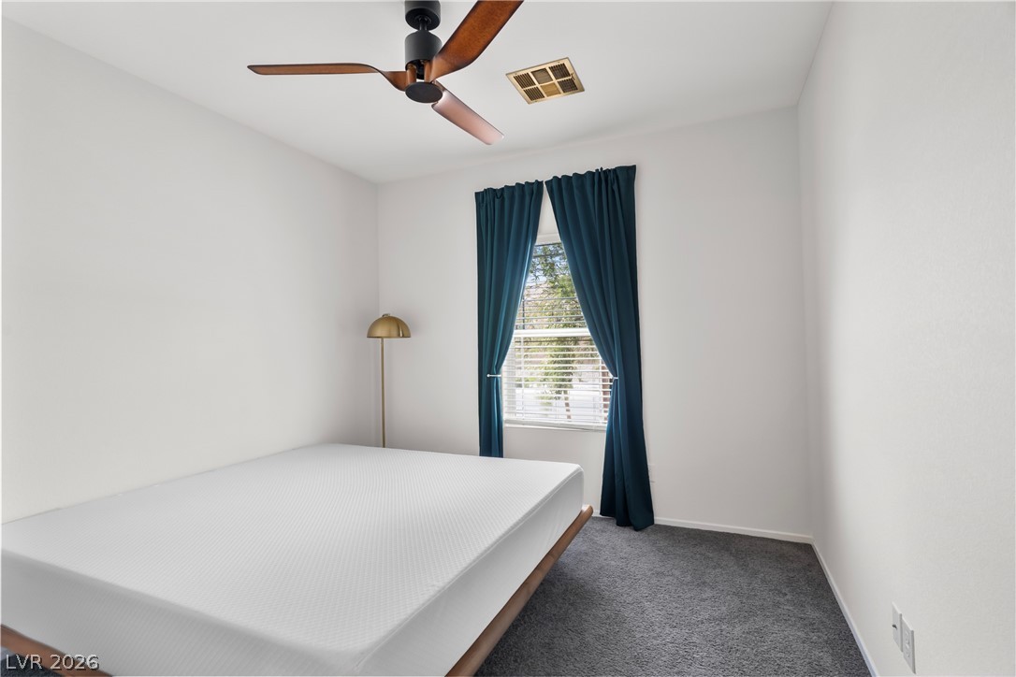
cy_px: 338
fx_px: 480
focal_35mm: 17
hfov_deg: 93.3
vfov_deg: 70.4
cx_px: 508
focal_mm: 17
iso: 400
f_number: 8
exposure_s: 1/13
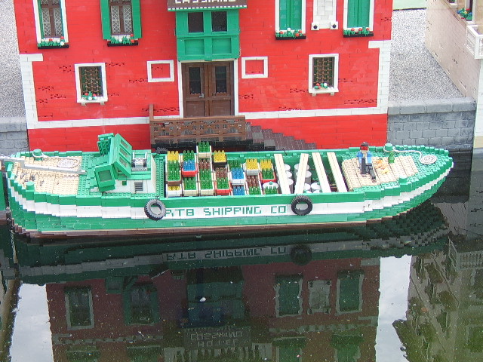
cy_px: 181
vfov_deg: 23.7
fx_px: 865
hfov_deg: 31.2
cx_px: 242
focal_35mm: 62
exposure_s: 1/84
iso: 50
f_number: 4
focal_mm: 16.25
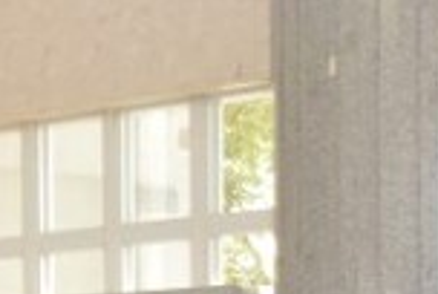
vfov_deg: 7.2
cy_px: 552
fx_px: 2271
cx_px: -357
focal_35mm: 186
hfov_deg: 10.4
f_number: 5
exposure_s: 1/30
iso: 640
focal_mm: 27
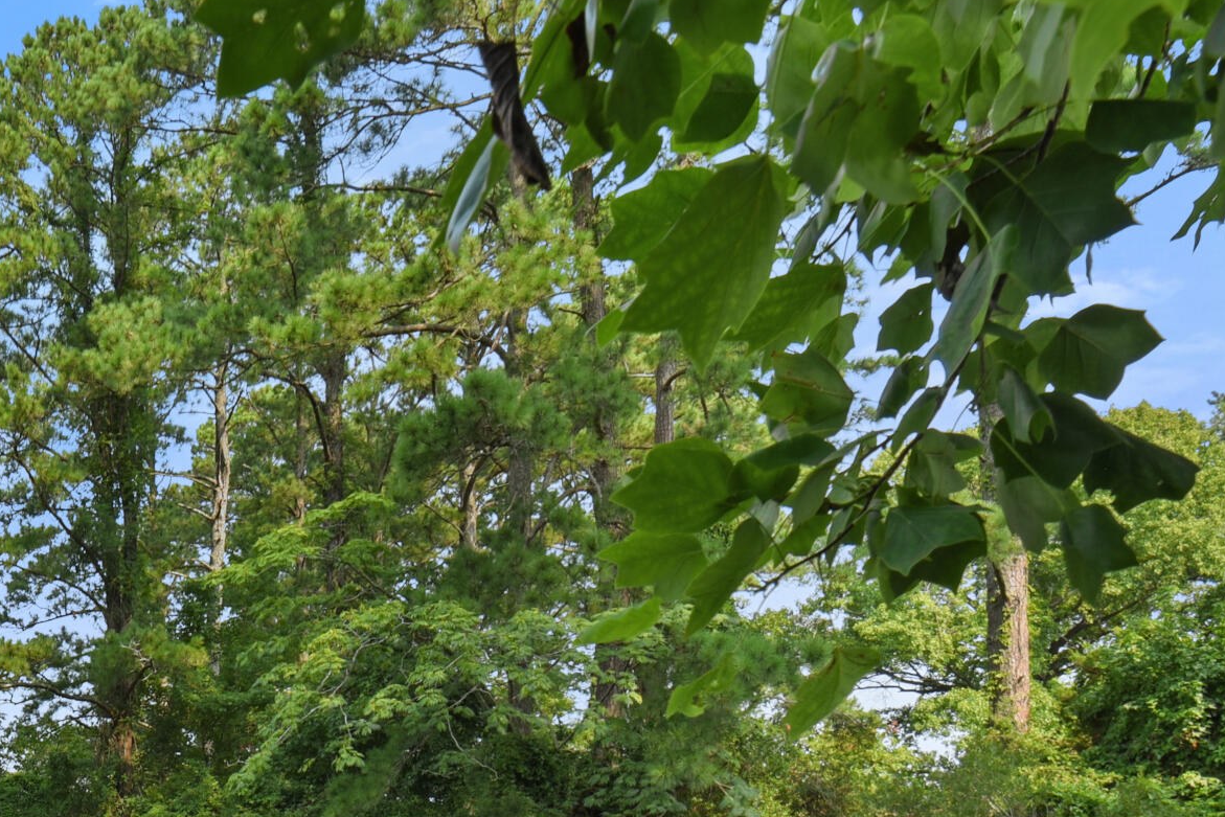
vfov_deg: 30.2
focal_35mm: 41
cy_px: 835
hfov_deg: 38.1
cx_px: -165
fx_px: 1395
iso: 100
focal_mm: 16
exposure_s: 1/40
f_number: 9
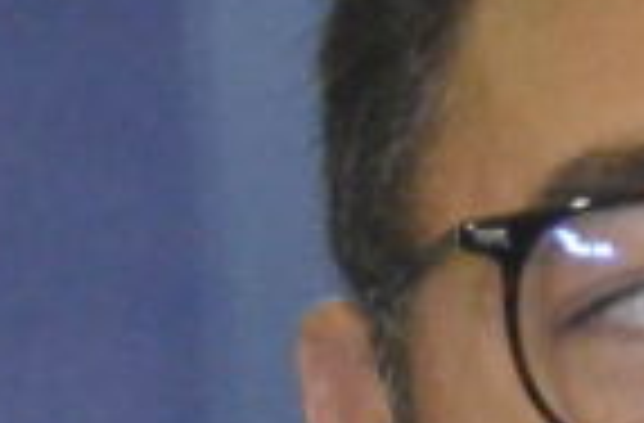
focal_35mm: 1055
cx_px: 1022
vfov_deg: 1.3
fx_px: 18790
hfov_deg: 2.0
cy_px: 747
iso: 6400
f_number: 7.1
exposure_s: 1/160
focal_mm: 98
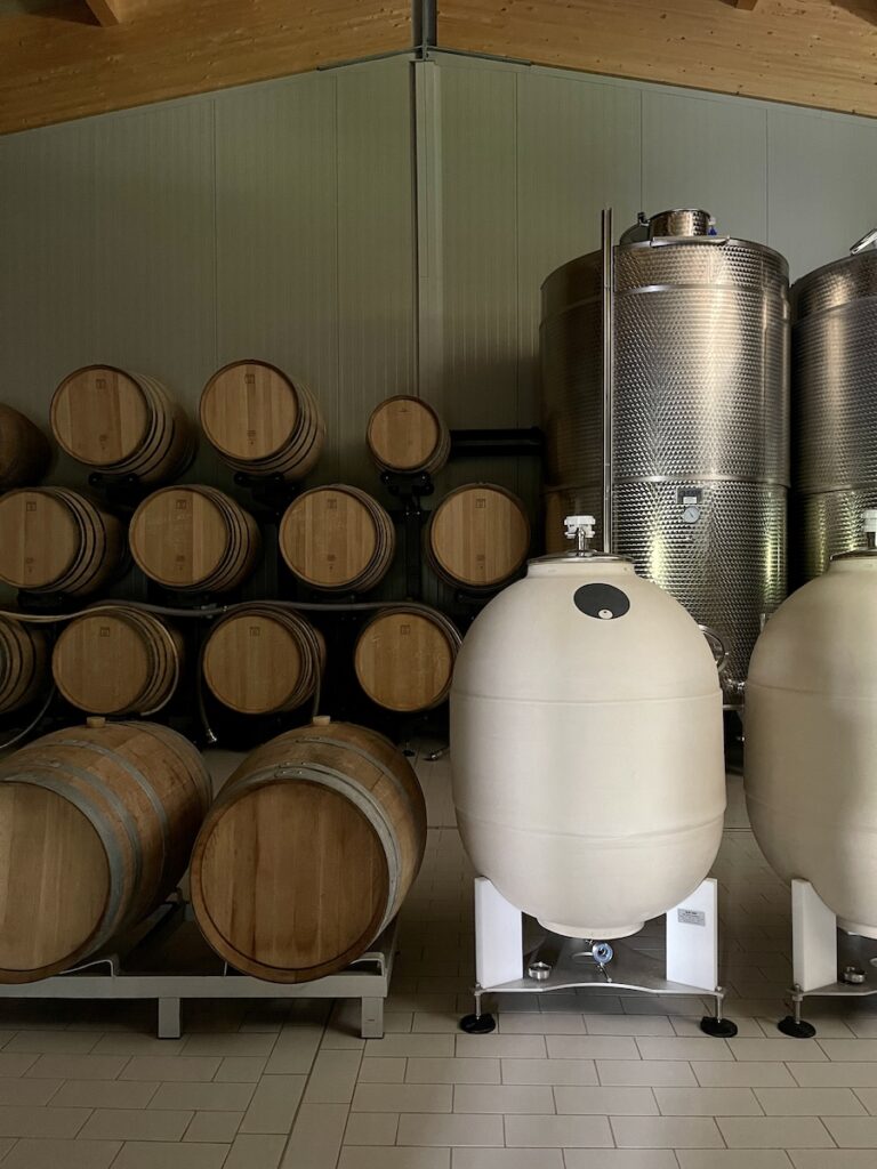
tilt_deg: -0.2
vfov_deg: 67.3
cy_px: 584
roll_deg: +0.3
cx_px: 438
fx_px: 878
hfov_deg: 53.1
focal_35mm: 26
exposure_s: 1/30
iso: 800
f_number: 1.6
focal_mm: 5.1
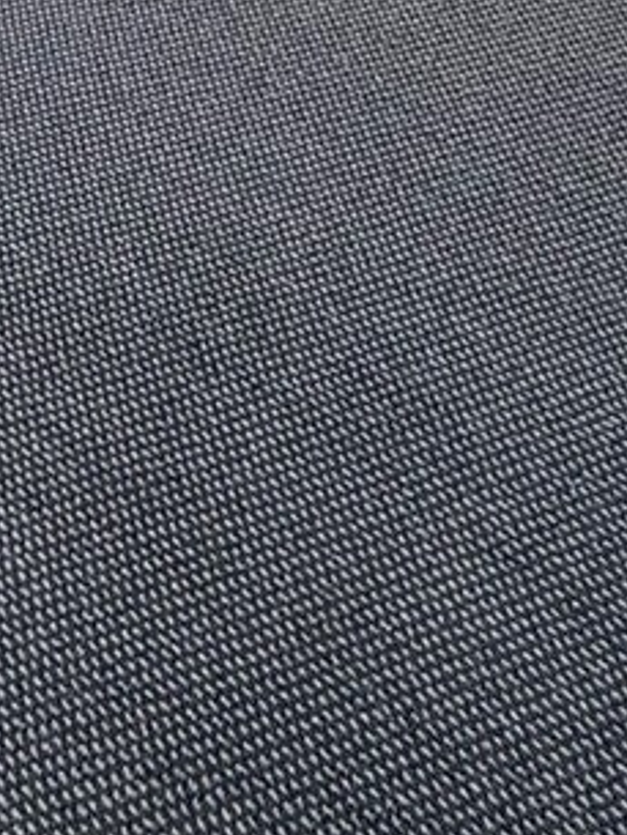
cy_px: -805
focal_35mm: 66
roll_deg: -1.7
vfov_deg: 19.0
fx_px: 1593
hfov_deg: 19.1
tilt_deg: -18.5
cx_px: -348
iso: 125
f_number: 2.2
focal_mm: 2.22
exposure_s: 1/120
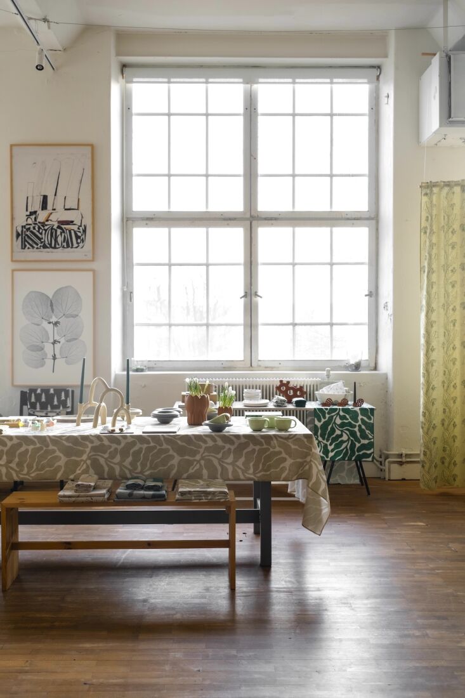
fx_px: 853
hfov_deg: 30.5
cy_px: 349
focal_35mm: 44
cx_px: 232
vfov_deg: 44.5
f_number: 3.2
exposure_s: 1/125
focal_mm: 29.2
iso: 160
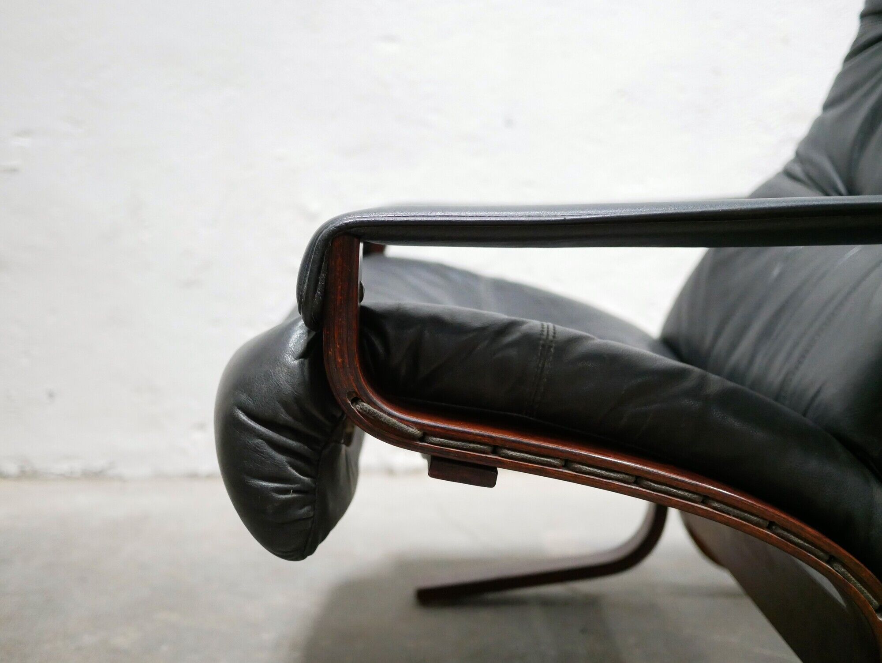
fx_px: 1020
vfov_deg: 36.0
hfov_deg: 46.8
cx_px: 441
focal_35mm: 40
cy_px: 332
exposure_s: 1/60
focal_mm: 20
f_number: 1.7
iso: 2500
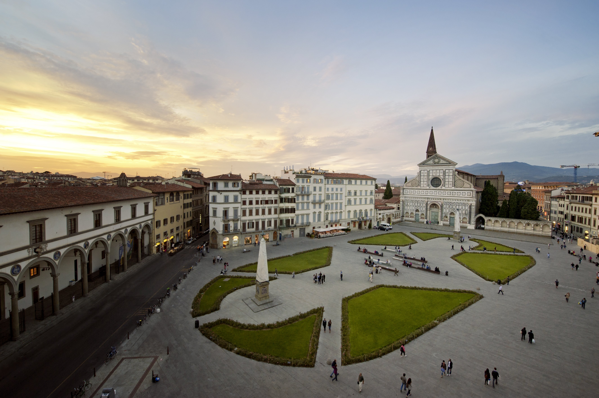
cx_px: 300
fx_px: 233
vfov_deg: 81.1
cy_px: 199
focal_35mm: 14
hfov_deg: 104.3
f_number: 8
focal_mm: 14
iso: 320
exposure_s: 1/30
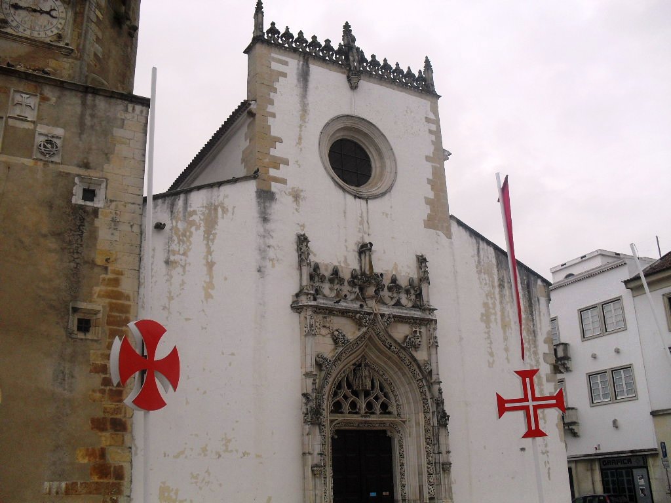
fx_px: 678
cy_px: 252
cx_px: 336
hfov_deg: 52.6
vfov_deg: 40.7
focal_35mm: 35
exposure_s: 1/350
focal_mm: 6.3
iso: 100
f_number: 3.2
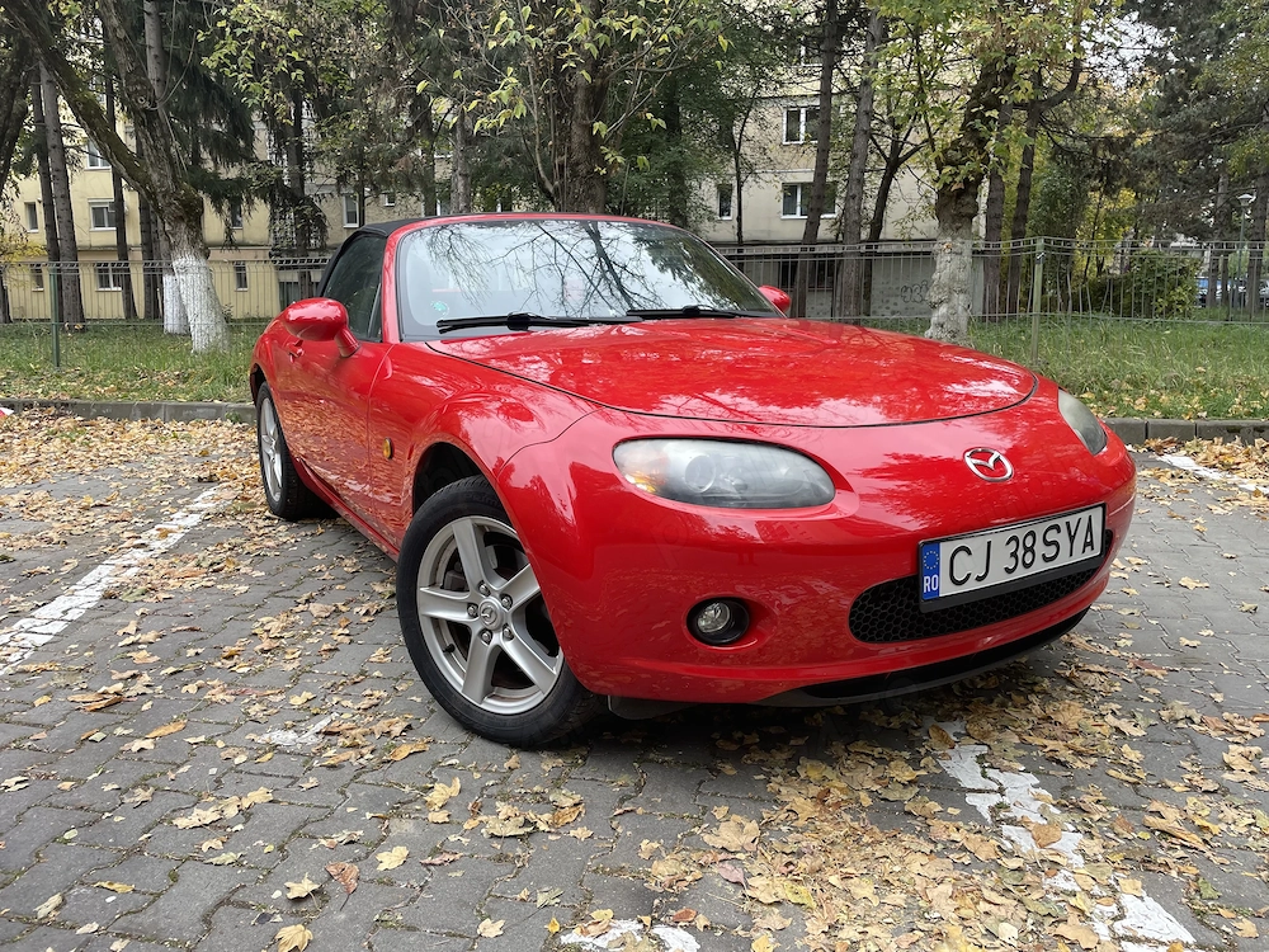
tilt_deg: -9.7
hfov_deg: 67.3
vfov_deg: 53.1
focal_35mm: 26
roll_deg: -0.1
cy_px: 476
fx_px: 953
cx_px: 634
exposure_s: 1/121
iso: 40
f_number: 1.6
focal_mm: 4.2
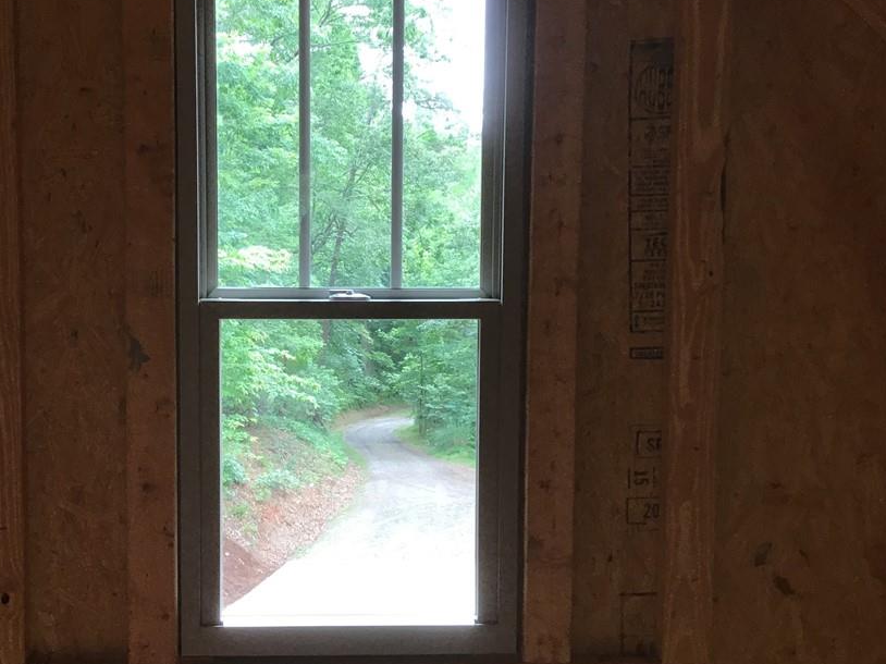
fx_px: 998
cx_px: 331
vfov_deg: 36.8
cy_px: 315
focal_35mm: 39
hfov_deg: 47.4
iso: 64
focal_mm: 3.3
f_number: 2.4
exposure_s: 1/30
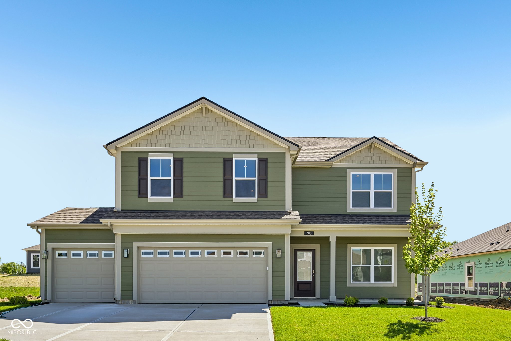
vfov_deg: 43.6
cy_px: 170
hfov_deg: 61.9
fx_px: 426
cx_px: 256
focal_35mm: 30
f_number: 8
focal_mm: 30
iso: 100
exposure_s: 1/320
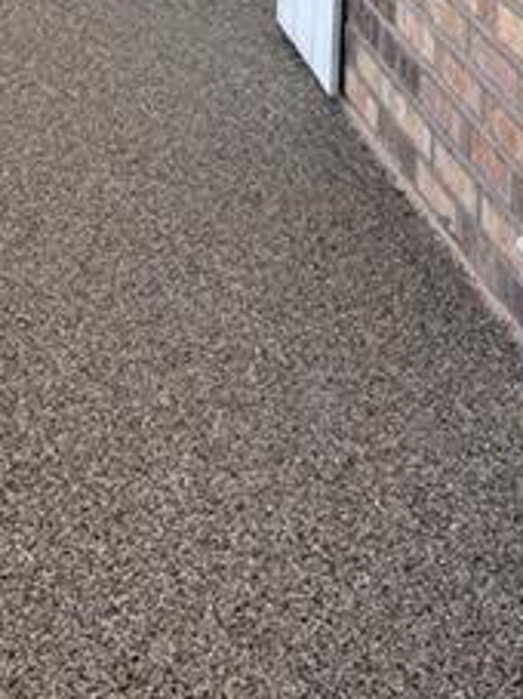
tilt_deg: -9.6
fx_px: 1774
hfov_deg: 16.8
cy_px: -329
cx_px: 308
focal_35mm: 88
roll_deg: -2.0
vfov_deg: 19.6
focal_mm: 5.96
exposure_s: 1/566
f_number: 1.6
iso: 50
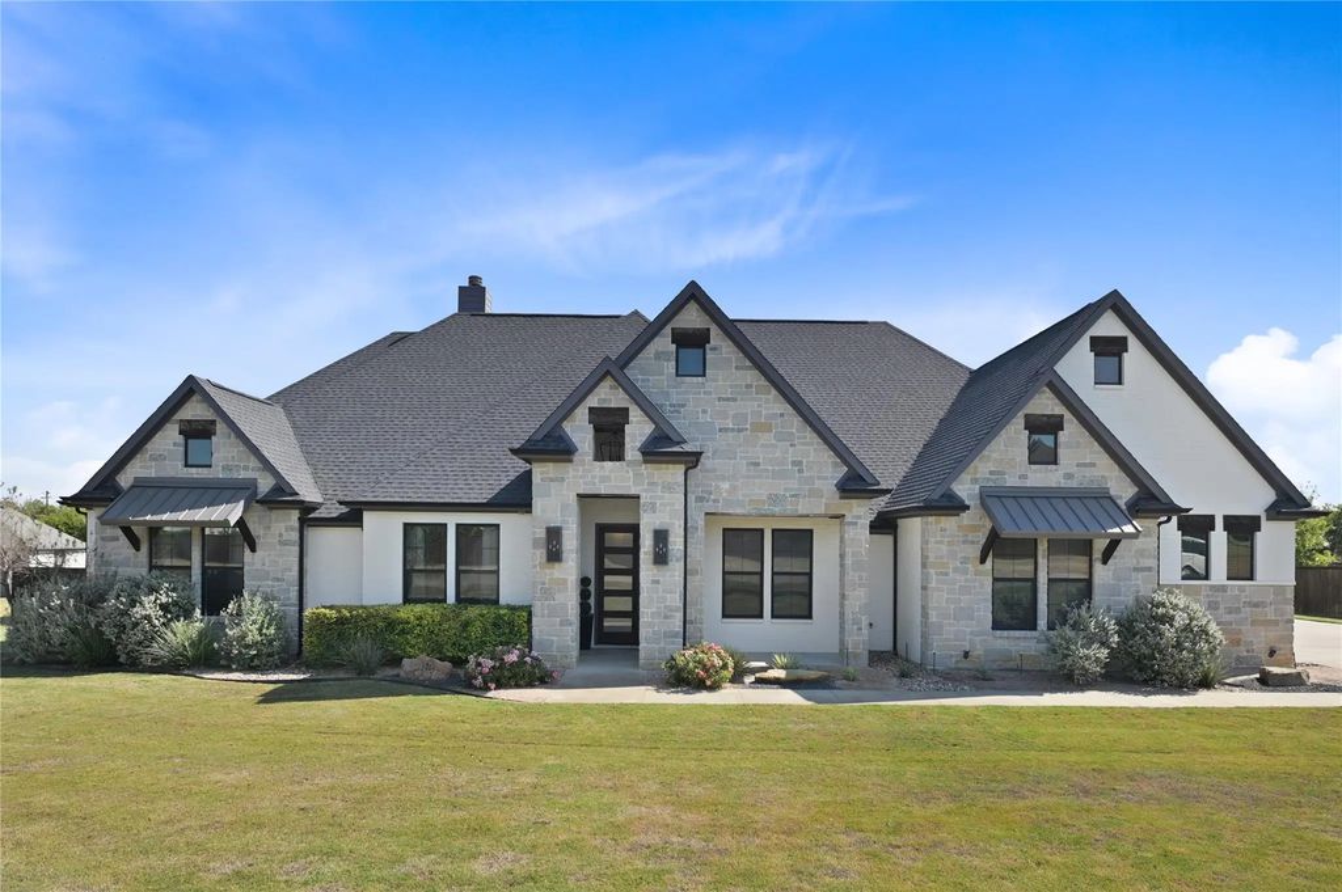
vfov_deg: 64.5
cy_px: 446
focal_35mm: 19
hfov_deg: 87.0
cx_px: 671
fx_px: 708
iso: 400
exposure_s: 1/250
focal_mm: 19
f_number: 8
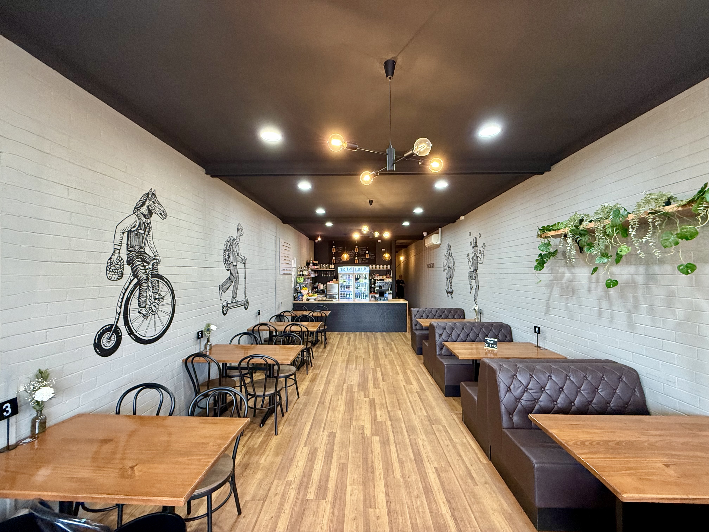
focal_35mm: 14
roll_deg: +0.1
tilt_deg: +1.8
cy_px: 266
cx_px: 354
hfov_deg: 102.1
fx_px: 287
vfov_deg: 85.7
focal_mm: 2.22
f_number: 2.2
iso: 320
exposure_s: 1/50
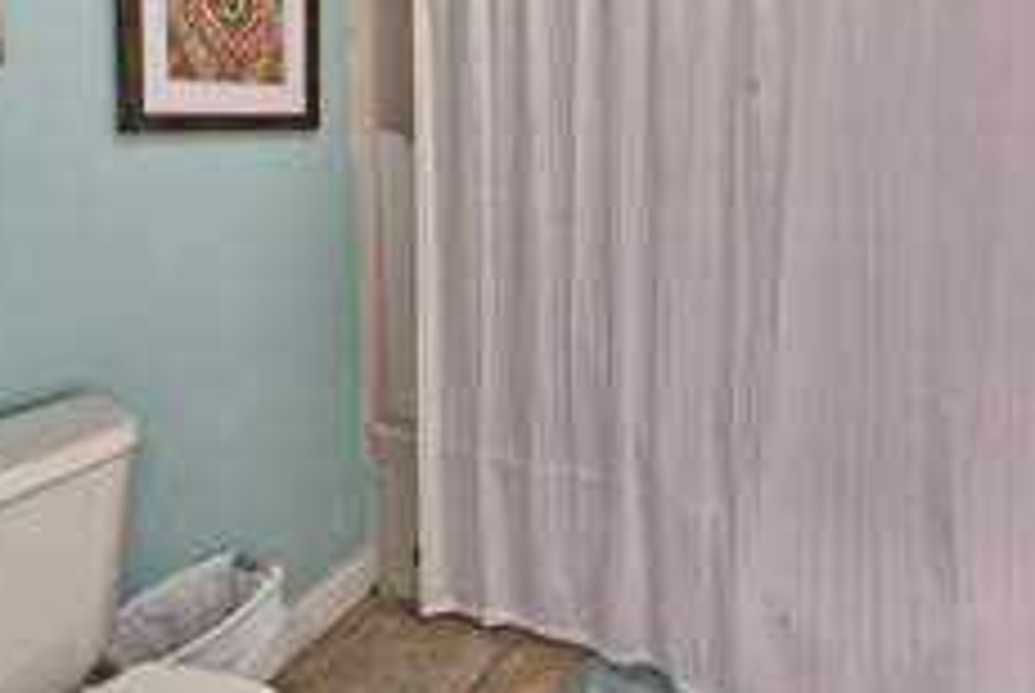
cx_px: 688
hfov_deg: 69.4
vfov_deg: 49.3
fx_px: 720
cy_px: 171
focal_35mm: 25
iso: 500
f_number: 8
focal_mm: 12
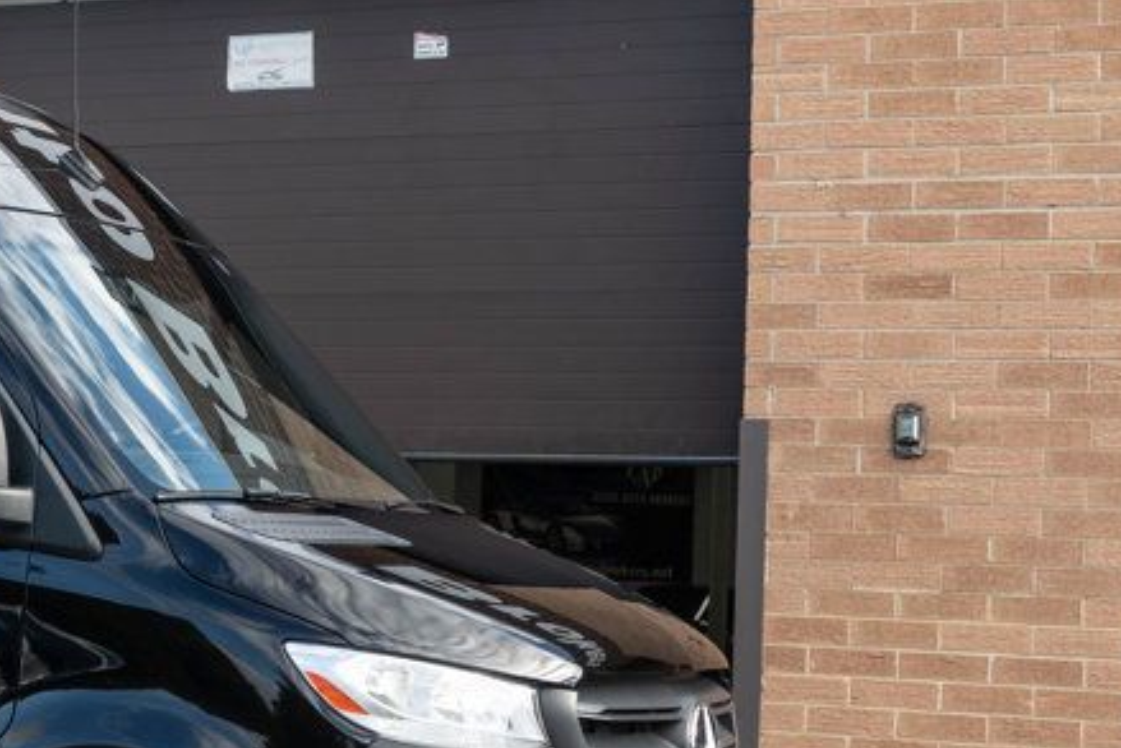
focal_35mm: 98
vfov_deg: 14.0
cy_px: 420
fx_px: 3052
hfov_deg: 19.9
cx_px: -117
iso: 125
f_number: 4
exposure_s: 1/320
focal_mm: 28
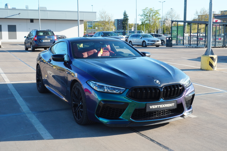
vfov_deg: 28.9
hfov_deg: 42.3
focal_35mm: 46
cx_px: 114
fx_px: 293
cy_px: 76
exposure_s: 1/50
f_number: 20
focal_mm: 31
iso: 400
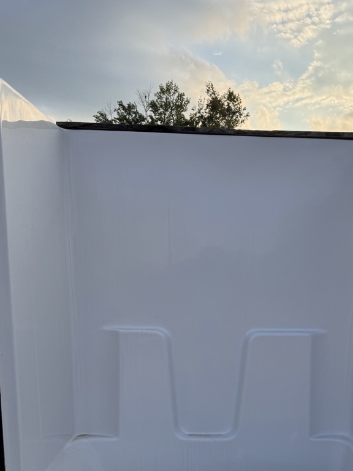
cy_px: 360
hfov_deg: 35.5
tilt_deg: -11.6
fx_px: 544
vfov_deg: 45.0
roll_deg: -1.4
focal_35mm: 40
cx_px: 246
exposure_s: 1/1818
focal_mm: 6.76
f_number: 1.78
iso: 80
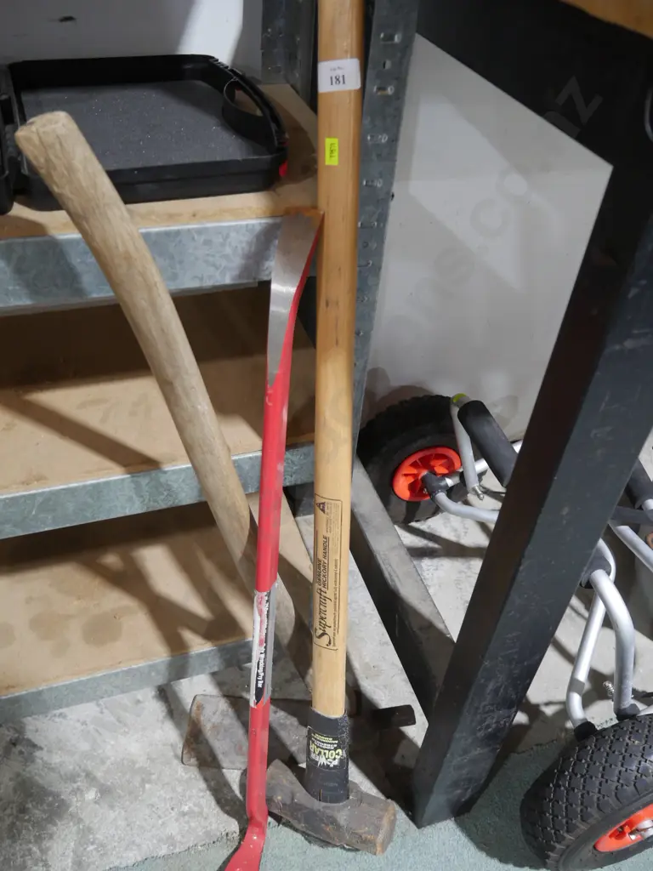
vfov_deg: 60.0
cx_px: 326
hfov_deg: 46.8
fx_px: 755
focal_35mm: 30
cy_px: 436
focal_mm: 15
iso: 1250
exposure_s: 1/60
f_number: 3.6
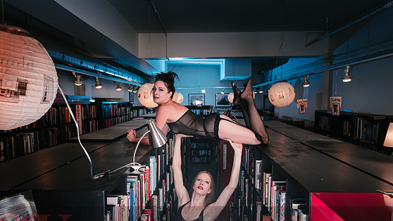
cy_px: 133
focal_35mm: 32
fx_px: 333
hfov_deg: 61.0
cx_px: 198
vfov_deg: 36.5
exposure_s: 1/160
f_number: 5
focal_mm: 29
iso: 200
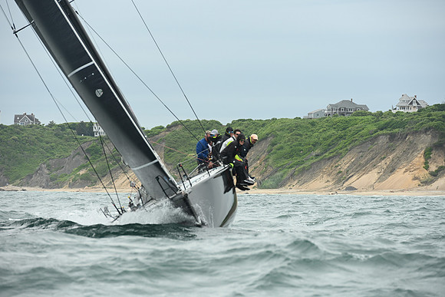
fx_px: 2473
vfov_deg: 6.9
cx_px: 222
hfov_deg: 10.3
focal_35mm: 200
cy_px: 148
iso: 400
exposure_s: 1/800
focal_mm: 200
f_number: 7.1
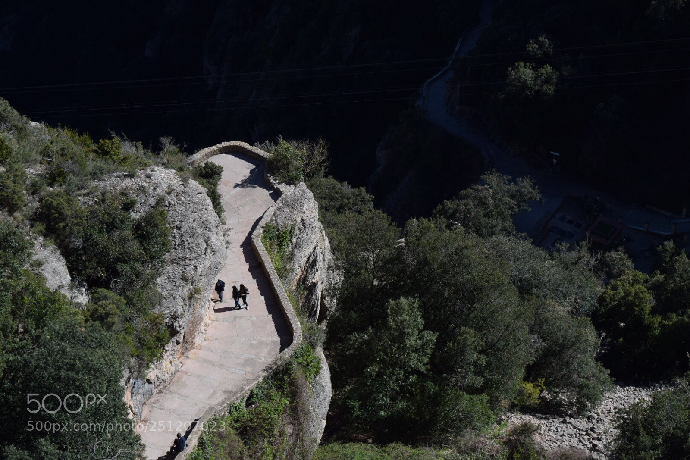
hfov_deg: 24.6
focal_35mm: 82
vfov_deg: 16.6
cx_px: 345
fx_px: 1581
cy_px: 230
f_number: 10
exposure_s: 1/640
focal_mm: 55
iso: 200
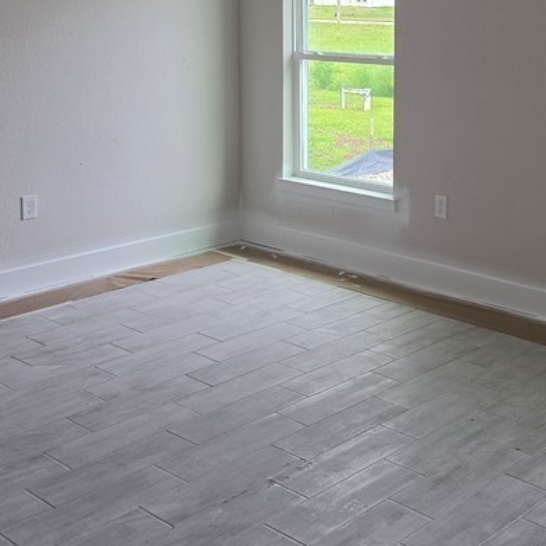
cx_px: 368
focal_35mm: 53
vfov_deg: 31.4
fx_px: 946
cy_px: 111
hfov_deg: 31.9
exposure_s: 1/120
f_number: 1.4
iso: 125
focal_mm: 6.5
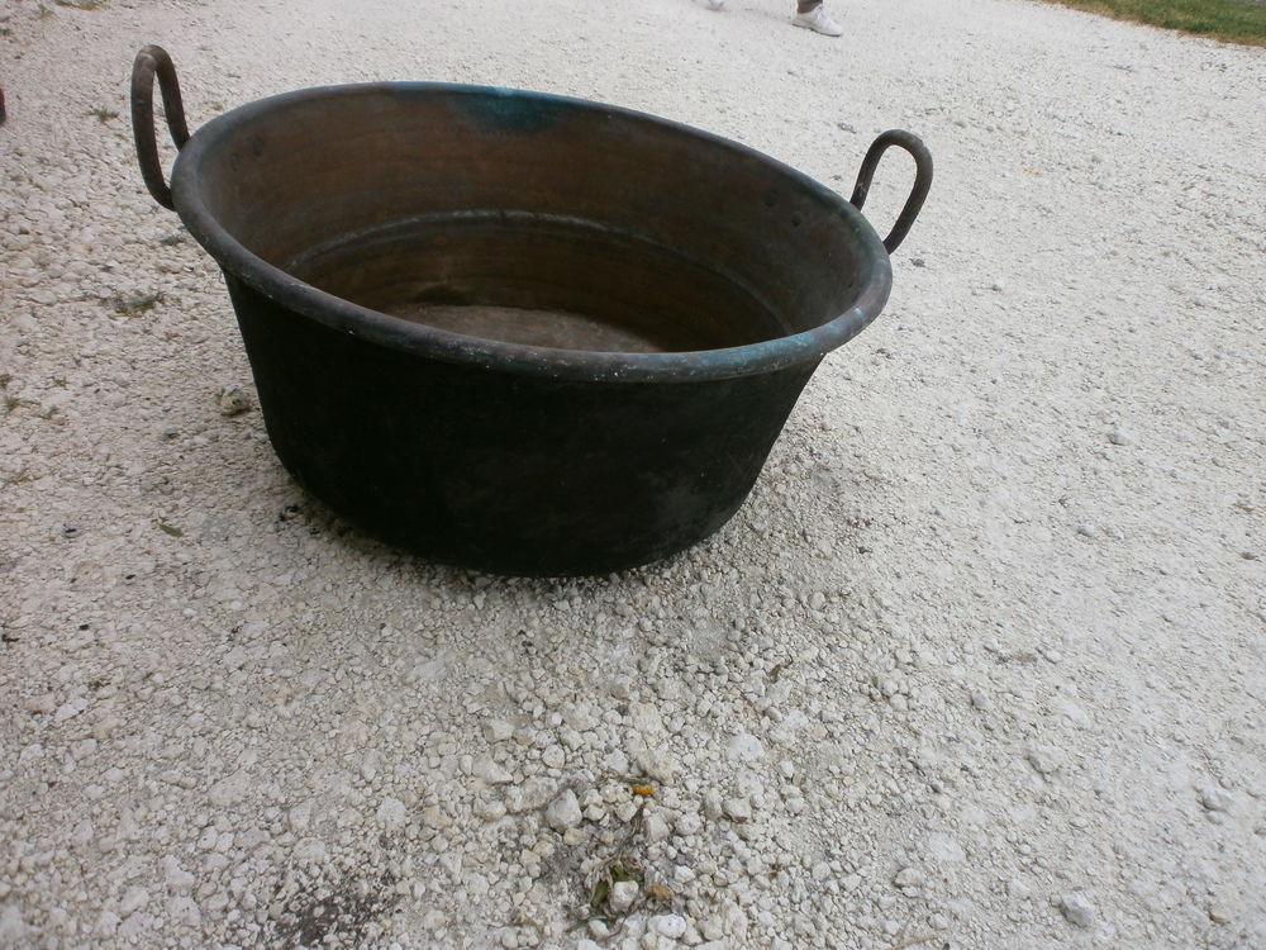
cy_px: 475
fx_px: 987
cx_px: 633
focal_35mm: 27
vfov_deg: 51.4
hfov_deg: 65.3
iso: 100
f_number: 2.9
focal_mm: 4.8
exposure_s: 1/500
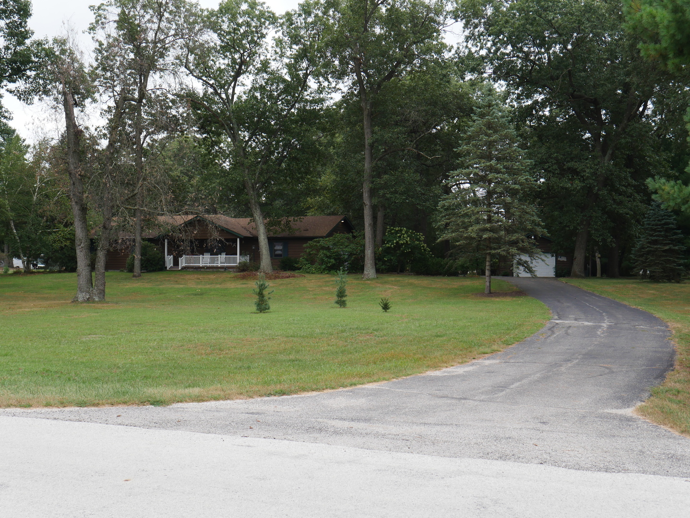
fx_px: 798
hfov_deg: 46.8
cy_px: 259
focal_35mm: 40
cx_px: 345
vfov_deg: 36.0
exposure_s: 1/160
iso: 200
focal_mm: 20
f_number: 5.6
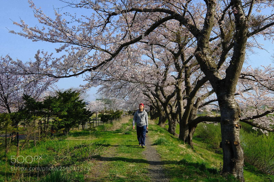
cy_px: 91
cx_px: 137
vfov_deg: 36.8
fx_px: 274
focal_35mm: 36
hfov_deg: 53.2
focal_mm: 24
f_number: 9
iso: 200
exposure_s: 1/220
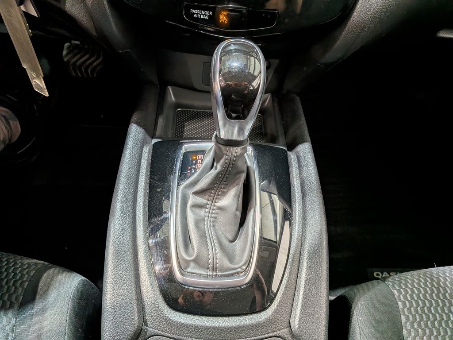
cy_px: 170
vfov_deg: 56.8
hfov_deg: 71.6
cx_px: 226
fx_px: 314
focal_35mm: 24
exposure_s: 1/120
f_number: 1.7
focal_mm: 4.53
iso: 79
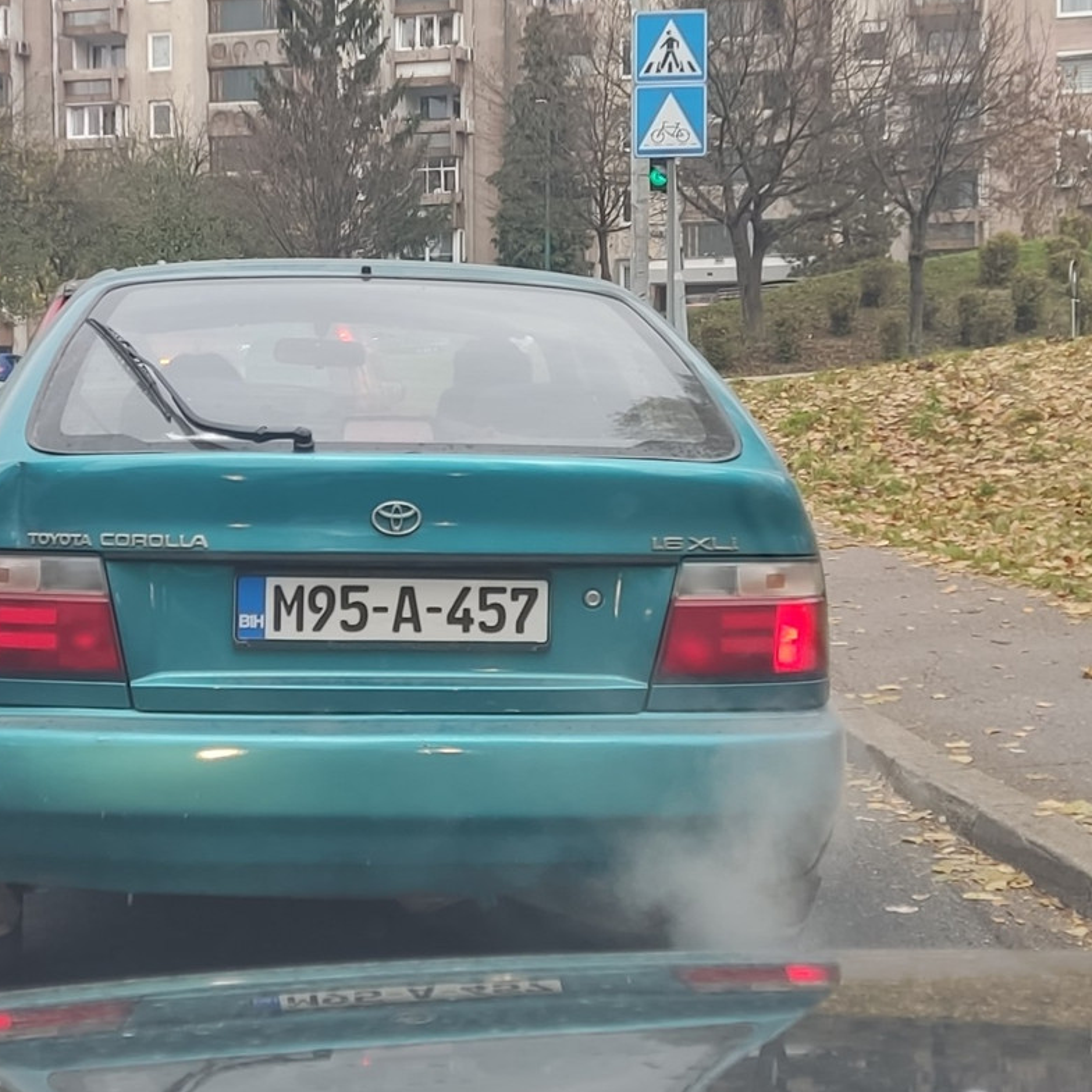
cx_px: 387
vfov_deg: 54.0
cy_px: 551
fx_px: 1071
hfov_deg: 53.2
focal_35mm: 30
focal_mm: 4.71
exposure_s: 1/100
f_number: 1.79
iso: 55
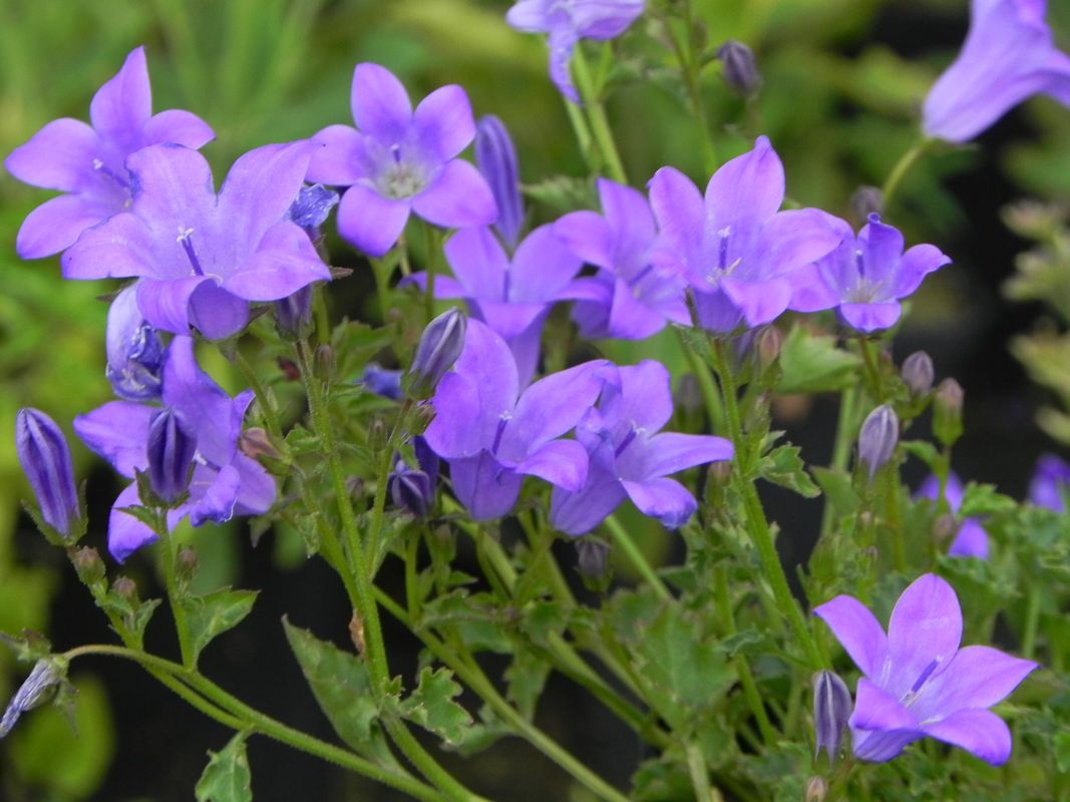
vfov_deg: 6.0
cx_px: 535
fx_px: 7634
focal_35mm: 247
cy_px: 401
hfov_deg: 8.0
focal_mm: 44
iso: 160
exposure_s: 1/50
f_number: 5
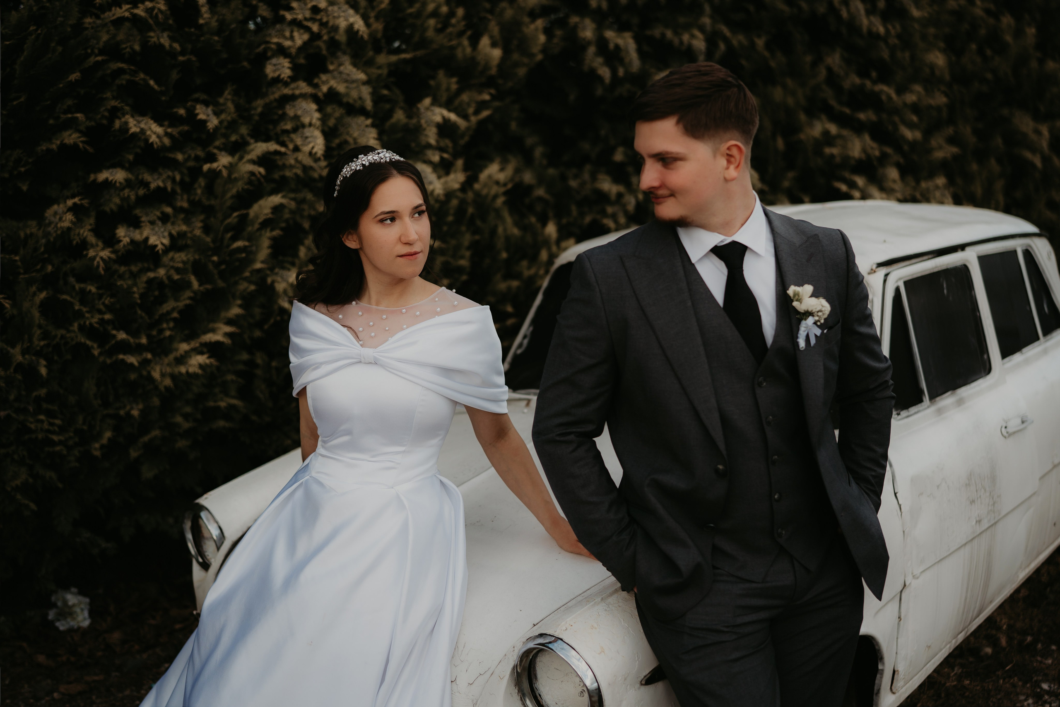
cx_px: 530
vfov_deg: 37.9
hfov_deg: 54.4
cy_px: 354
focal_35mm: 35
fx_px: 1031
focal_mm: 35
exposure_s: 1/1600
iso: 100
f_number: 1.6
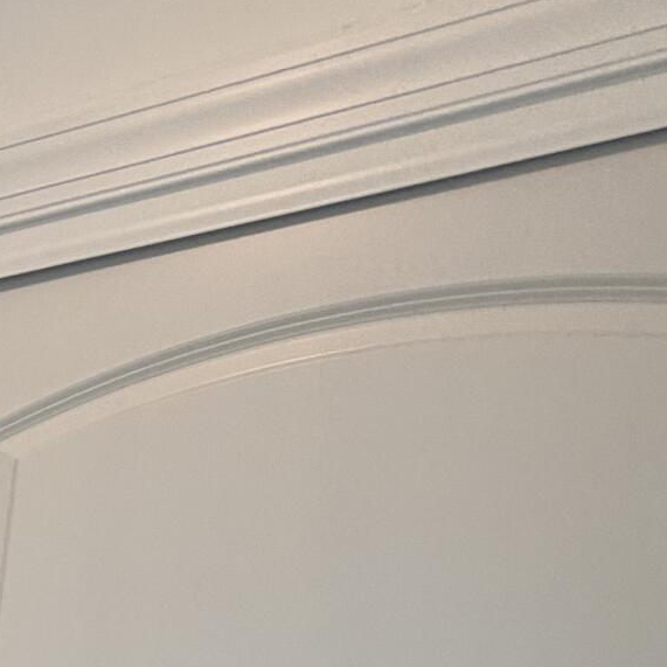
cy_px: 1140
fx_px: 1417
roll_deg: -2.2
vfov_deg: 20.4
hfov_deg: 16.8
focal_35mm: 65
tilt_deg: -8.6
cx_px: -778
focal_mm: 2.22
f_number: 2.2
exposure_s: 1/120
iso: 50
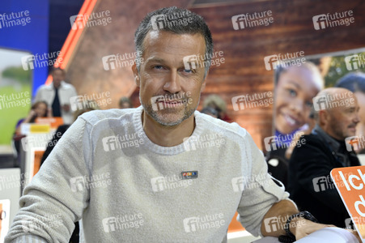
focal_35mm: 41
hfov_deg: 47.4
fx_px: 415
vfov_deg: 32.6
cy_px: 122
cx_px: 182
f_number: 4
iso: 1000
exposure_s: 1/200
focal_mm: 41
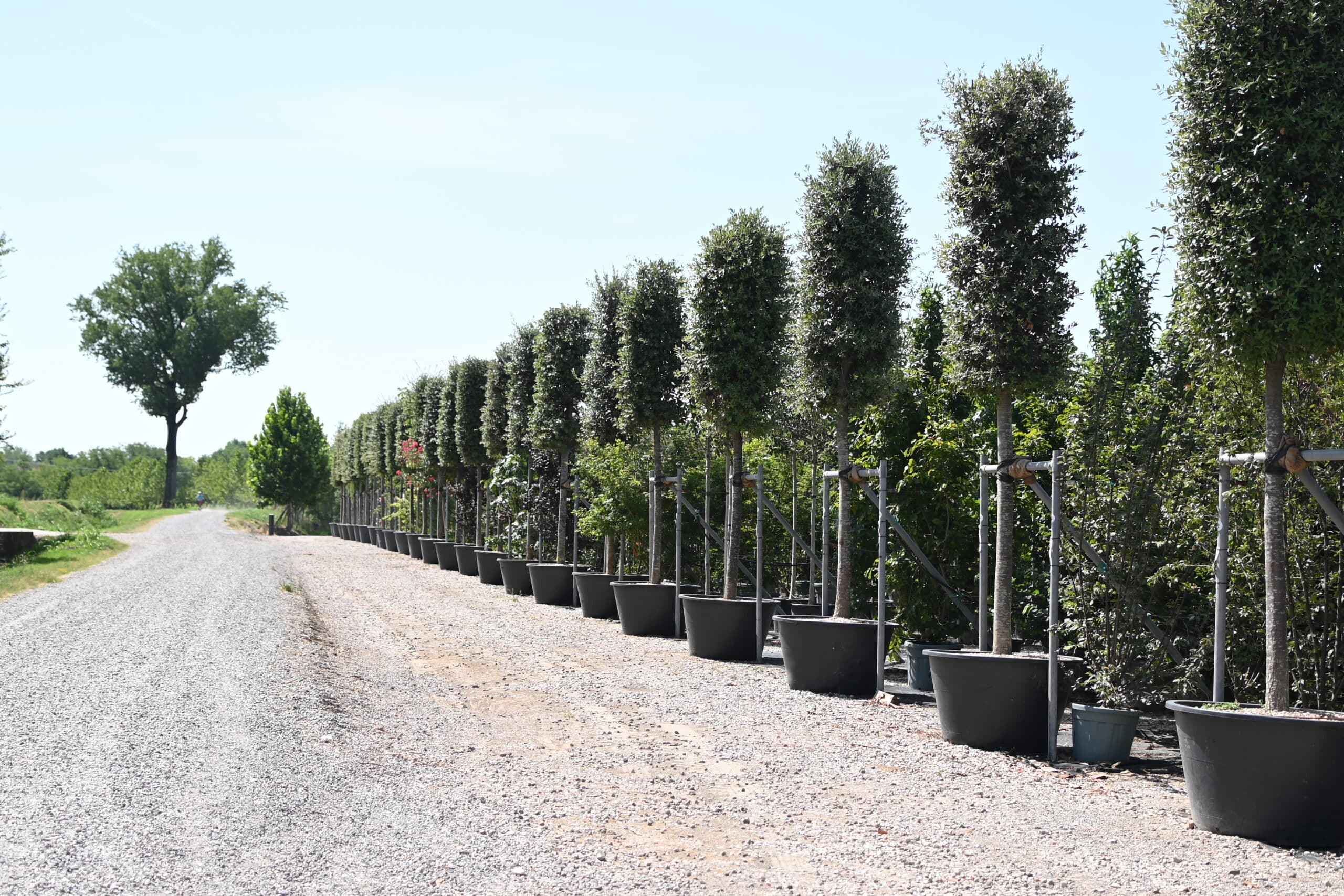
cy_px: 448
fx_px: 1941
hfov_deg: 38.2
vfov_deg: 26.0
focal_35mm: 52
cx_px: 672
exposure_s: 1/1600
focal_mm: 35
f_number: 2.5
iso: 100
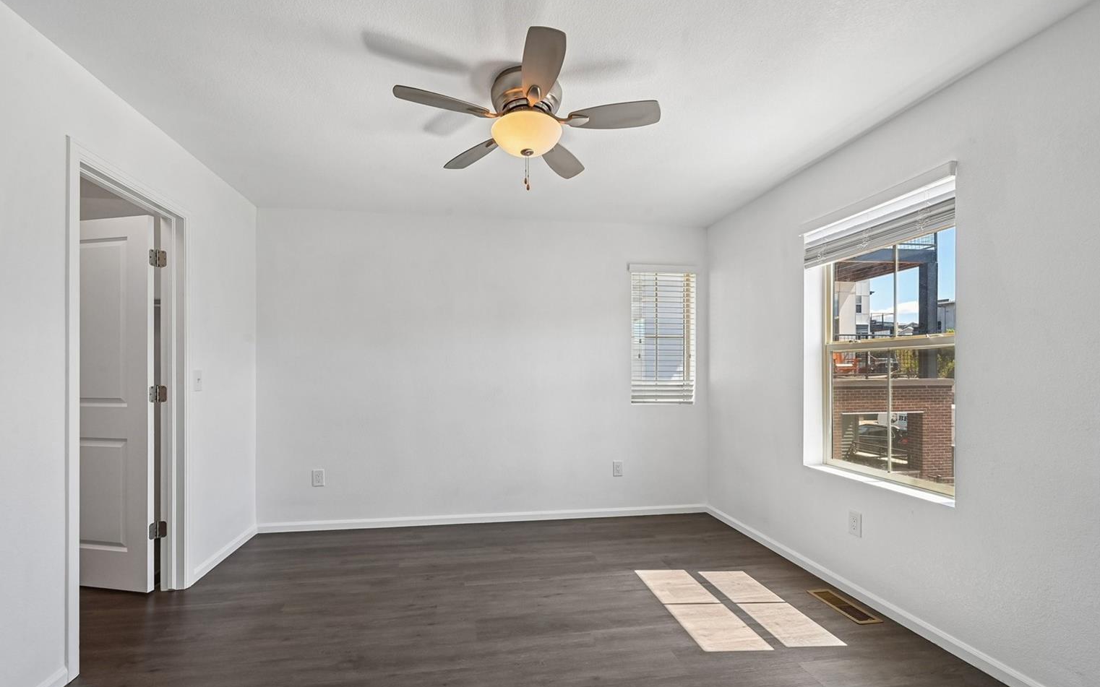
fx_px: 450
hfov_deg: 101.4
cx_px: 526
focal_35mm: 15
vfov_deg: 74.7
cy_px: 365
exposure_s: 1/60
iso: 400
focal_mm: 14
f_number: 10
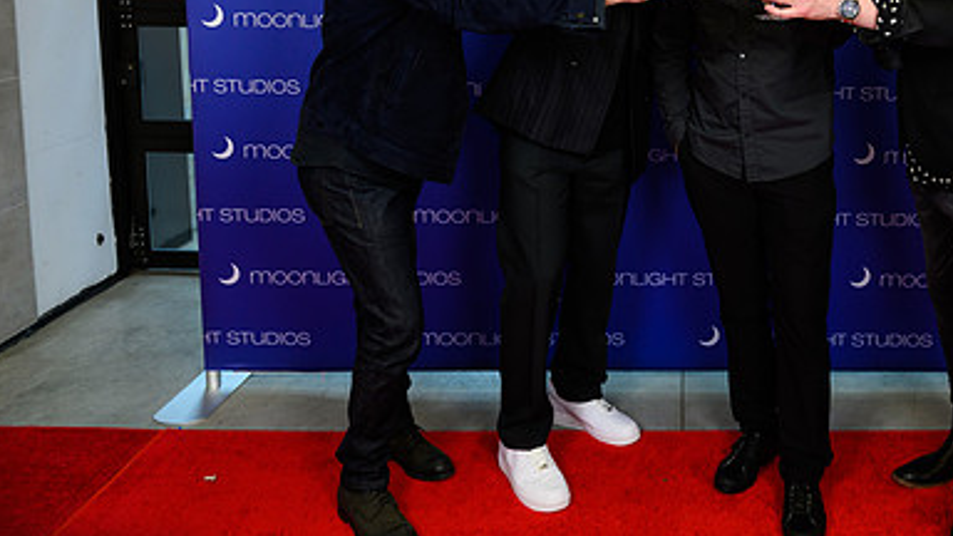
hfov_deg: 50.7
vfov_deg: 30.1
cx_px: 710
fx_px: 960
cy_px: 72
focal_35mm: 38
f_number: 5
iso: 1000
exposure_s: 1/320
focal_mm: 24
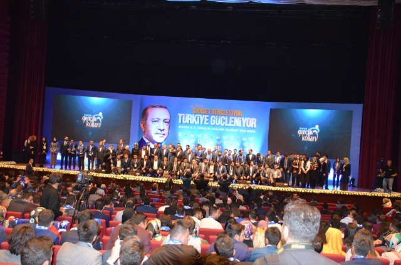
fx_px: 400
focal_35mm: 36
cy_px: 132
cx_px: 200
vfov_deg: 36.7
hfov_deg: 53.2
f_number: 3.8
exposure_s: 1/60
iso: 2800
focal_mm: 24
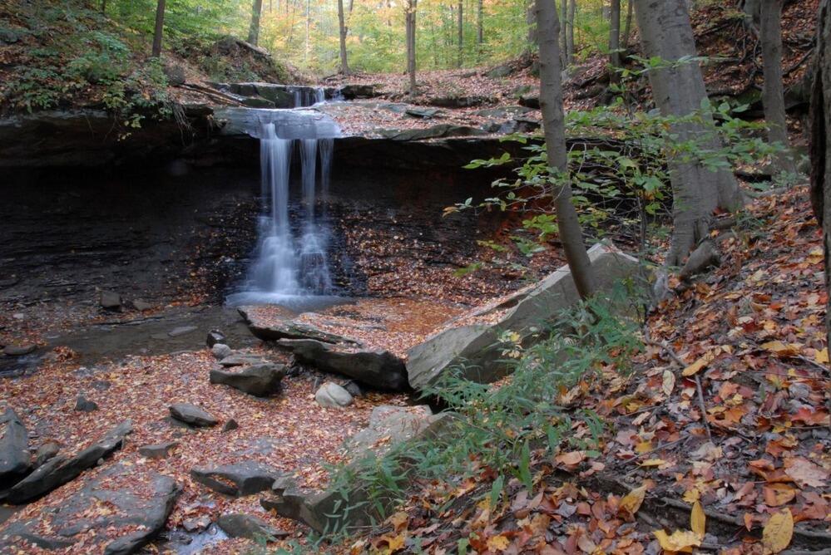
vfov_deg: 43.7
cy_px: 278
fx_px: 693
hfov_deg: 61.9
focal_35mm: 30
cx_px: 416
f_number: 22
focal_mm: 20
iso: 400
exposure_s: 1/2.5
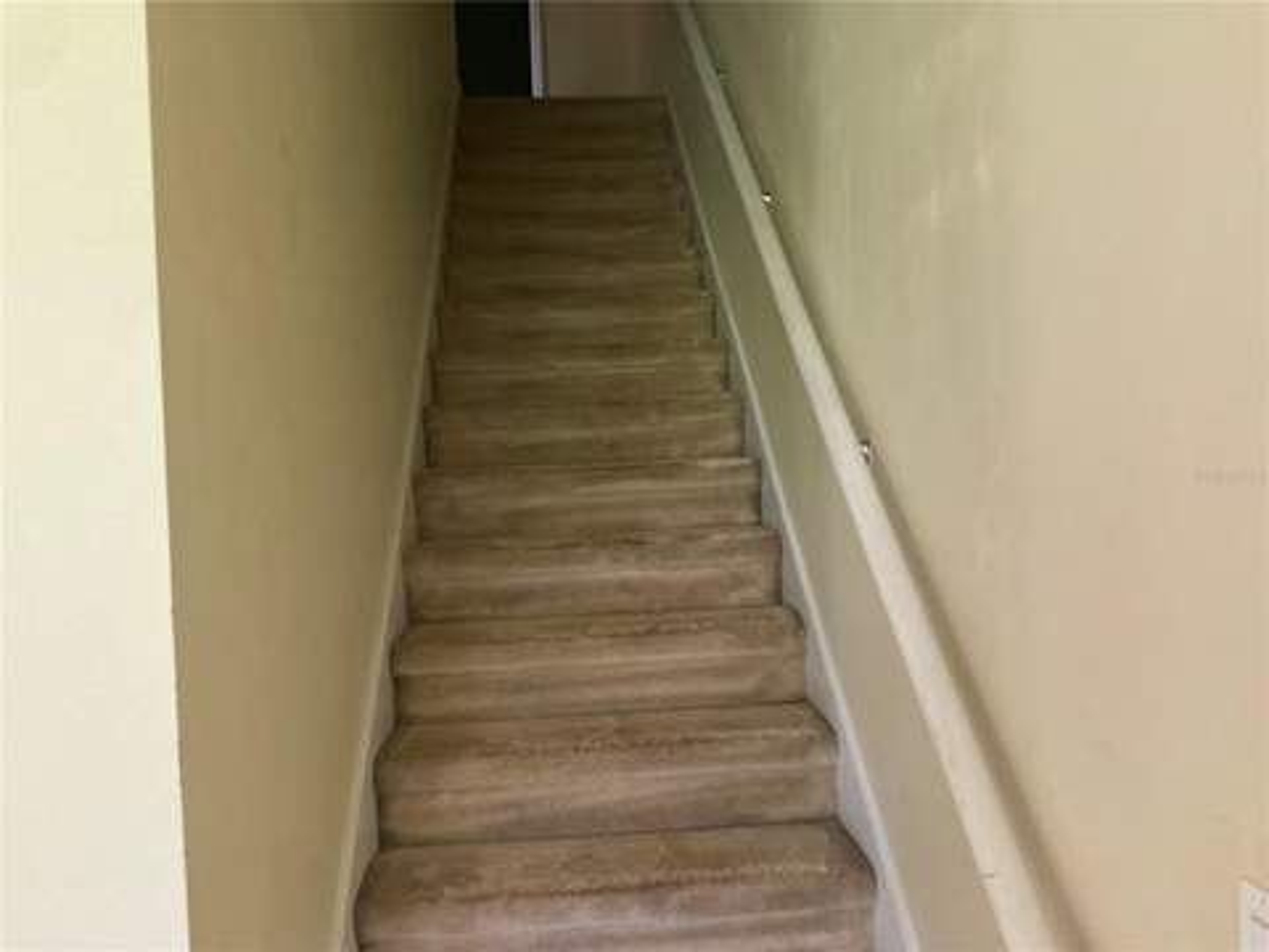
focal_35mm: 29
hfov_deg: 61.7
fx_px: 1063
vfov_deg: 48.2
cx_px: 634
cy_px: 476
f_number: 1.8
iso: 200
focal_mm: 3
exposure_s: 1/60
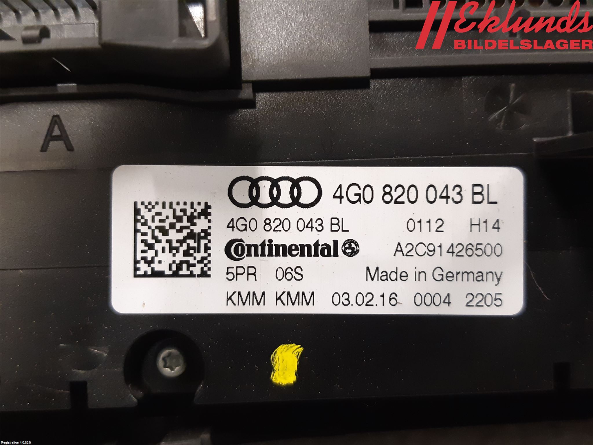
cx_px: 296
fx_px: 445
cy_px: 222
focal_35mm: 26
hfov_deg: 67.3
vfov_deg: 53.1
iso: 200
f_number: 1.7
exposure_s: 1/33
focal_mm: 3.93
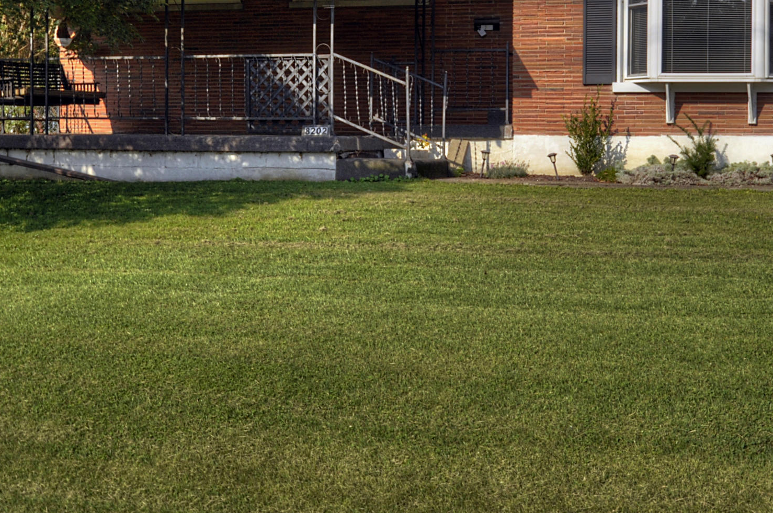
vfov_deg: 20.0
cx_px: 459
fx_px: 1437
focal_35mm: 67
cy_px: 105
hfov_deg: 30.0
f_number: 8
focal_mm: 22
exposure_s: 1/750
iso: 200
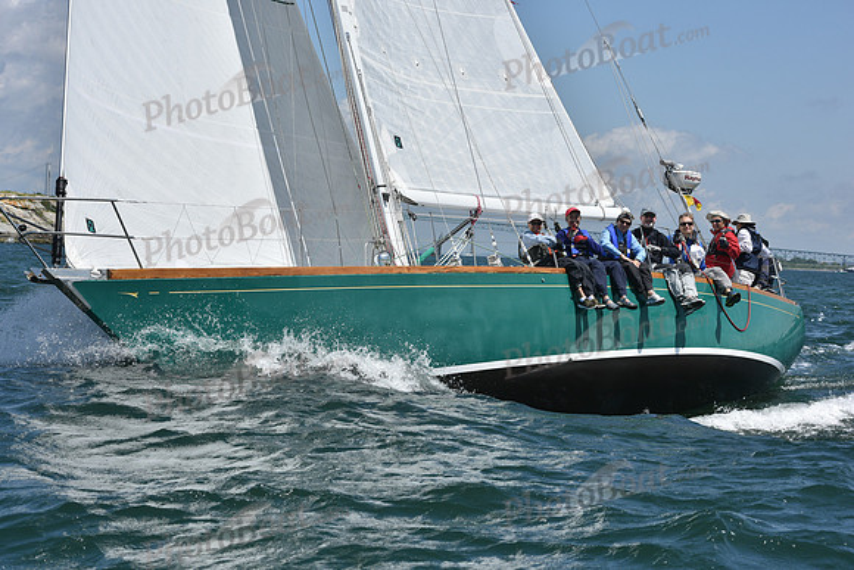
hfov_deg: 23.9
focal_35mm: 85
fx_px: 2017
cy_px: 285
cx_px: 427
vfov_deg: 16.1
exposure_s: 1/1250
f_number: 8
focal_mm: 85
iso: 250
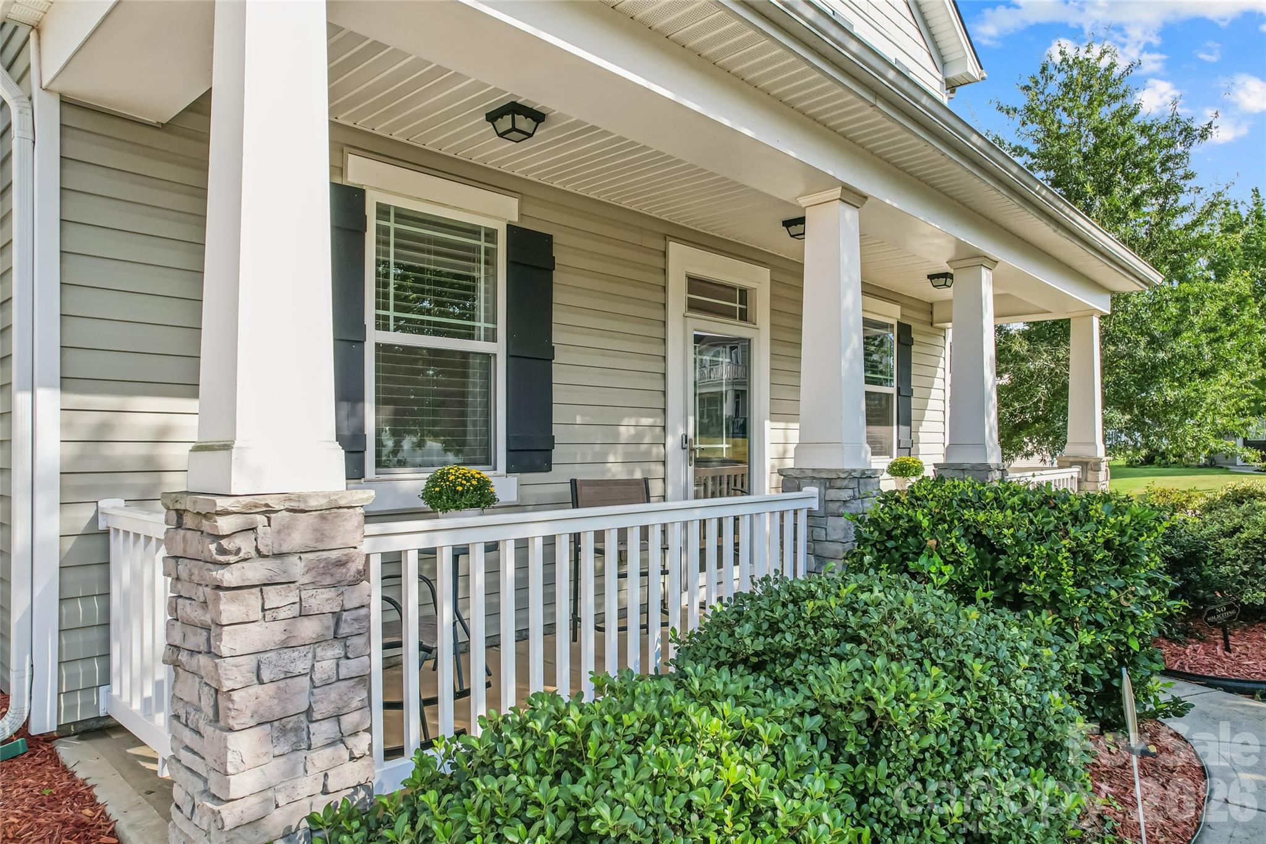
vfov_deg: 57.2
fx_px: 774
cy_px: 422
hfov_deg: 78.6
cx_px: 633
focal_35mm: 22
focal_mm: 8.4
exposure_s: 1/160
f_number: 2.8
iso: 100
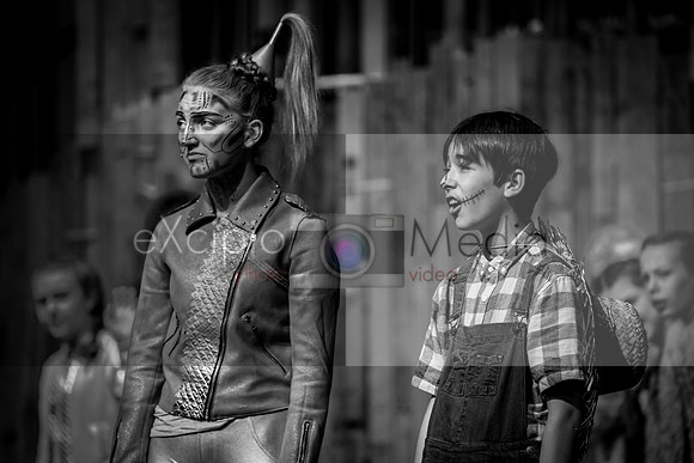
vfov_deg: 6.9
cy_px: 232
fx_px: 3856
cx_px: 347
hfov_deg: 10.3
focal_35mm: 200
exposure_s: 1/125
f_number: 3.5
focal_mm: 200
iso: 1600
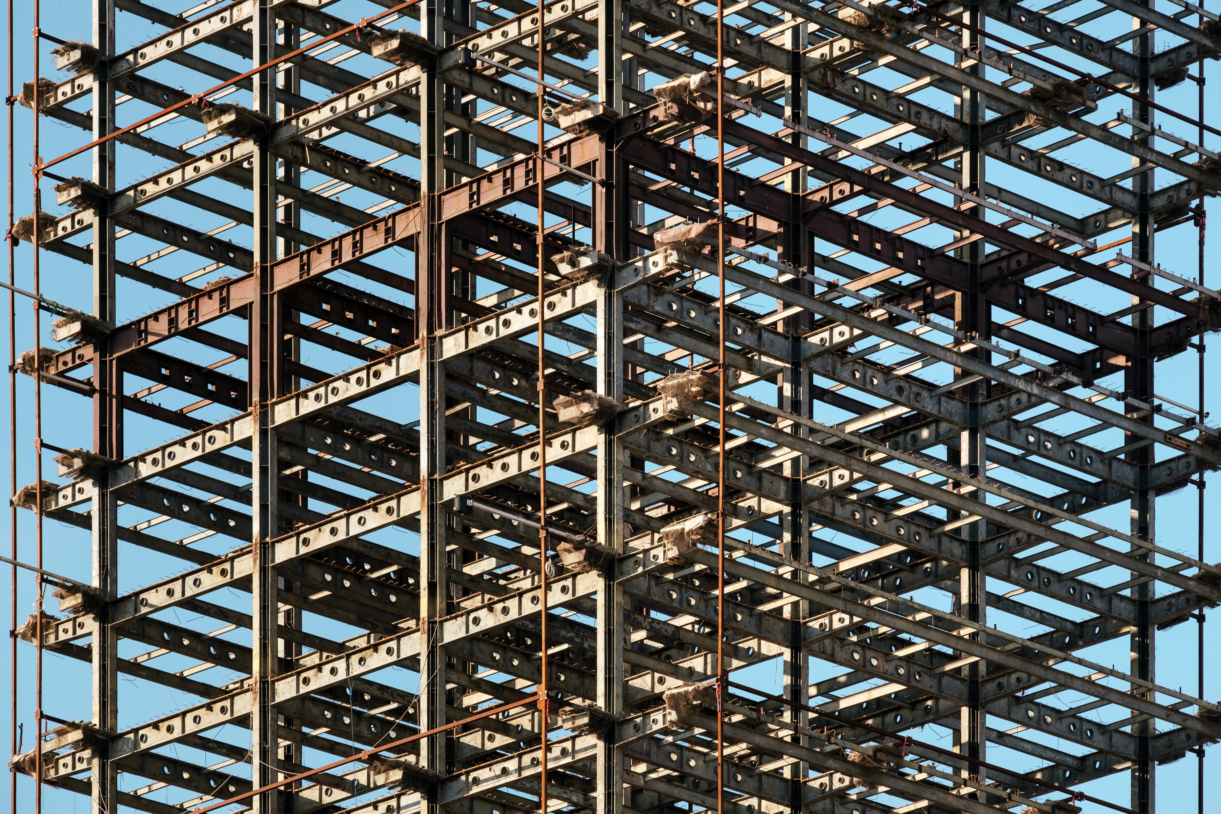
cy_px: 407
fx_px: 7122
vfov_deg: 6.5
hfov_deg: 9.8
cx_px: 610
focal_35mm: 210
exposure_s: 1/220
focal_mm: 140
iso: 200
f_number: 8
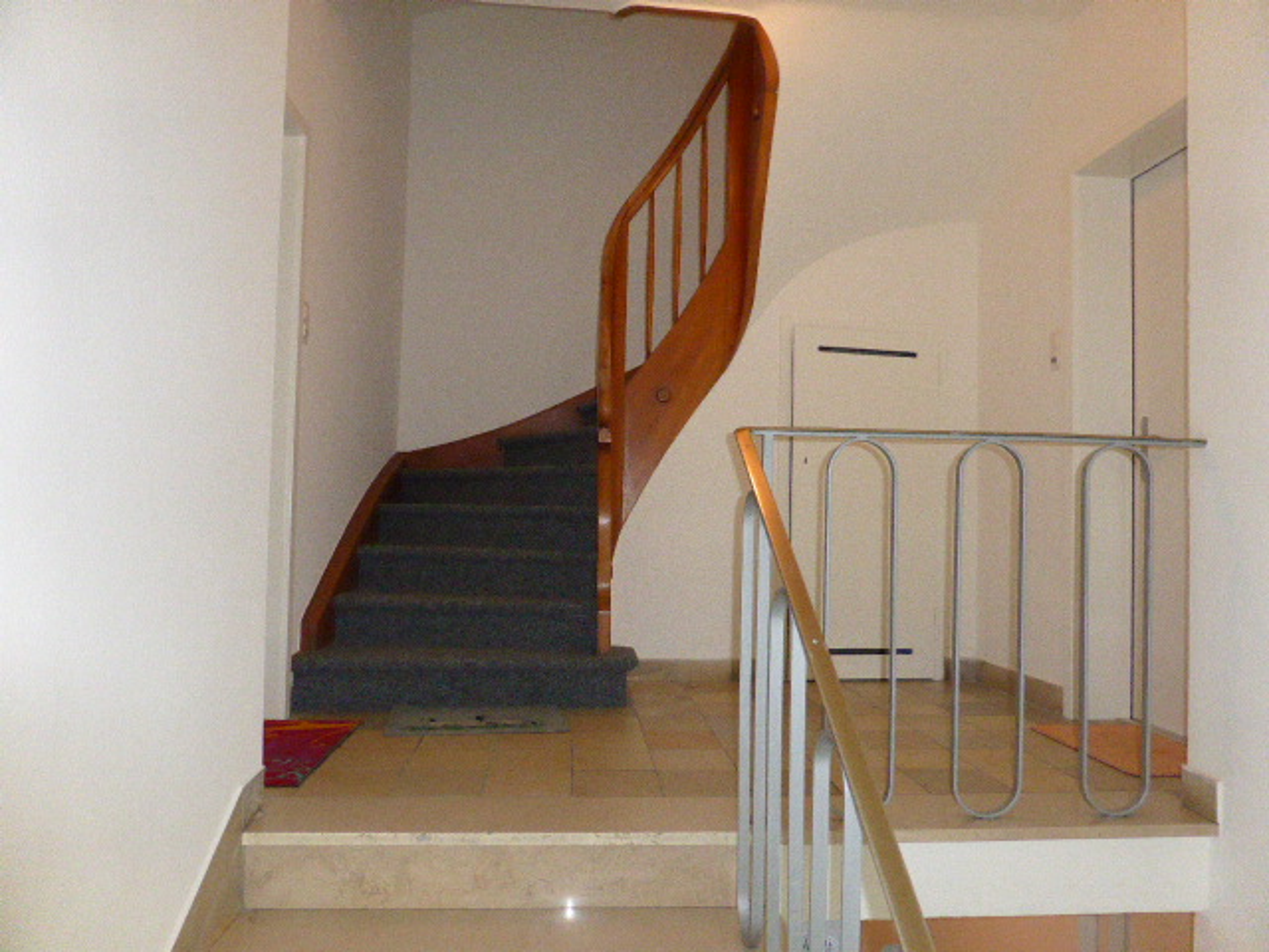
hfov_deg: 69.4
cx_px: 634
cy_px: 476
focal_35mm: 25
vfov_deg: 54.9
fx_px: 916
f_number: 3.3
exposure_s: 1/60
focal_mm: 4.3
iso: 800
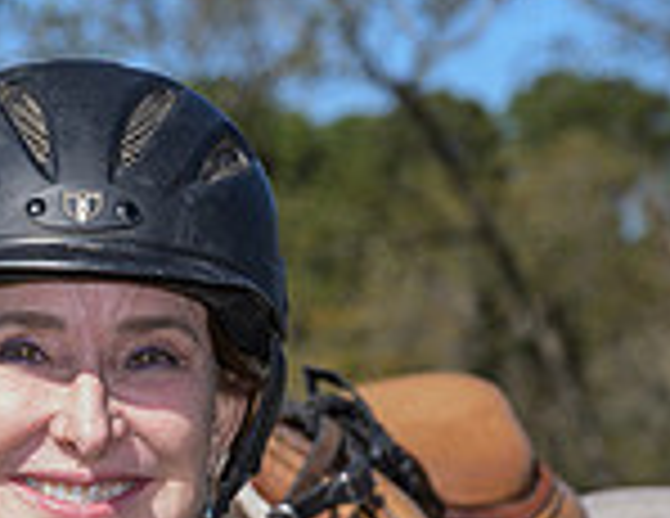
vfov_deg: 6.8
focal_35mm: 222
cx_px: -95
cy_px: 343
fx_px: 4342
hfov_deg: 8.7
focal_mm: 49
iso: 50
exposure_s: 1/400
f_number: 5
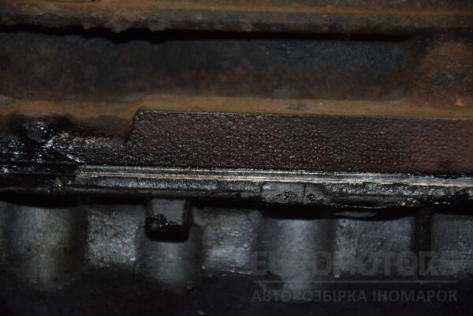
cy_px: 158
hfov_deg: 13.0
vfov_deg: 8.7
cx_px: 236
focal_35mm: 158
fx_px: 2069
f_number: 5.6
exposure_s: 1/60
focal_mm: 105
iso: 800
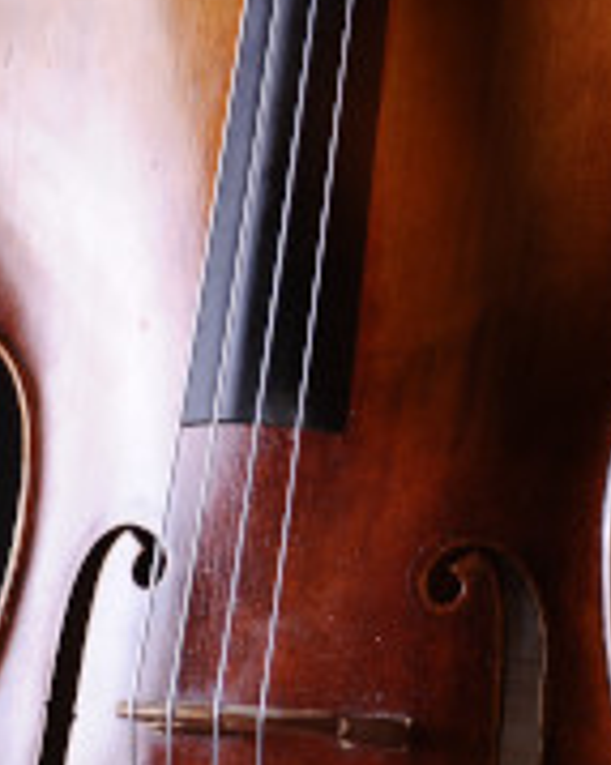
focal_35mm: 420
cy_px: 227
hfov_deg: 3.7
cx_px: 709
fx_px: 9502
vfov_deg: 4.6
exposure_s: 1
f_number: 5.6
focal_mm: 200
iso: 200
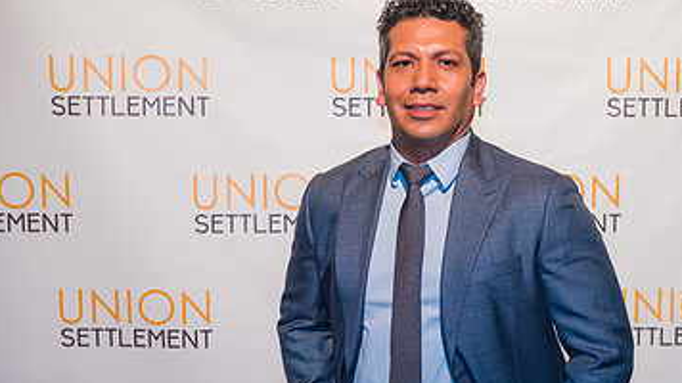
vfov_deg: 16.1
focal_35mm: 75
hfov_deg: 28.1
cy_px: 243
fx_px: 1356
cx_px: 423
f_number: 4
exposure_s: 1/200
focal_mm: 44
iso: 1000
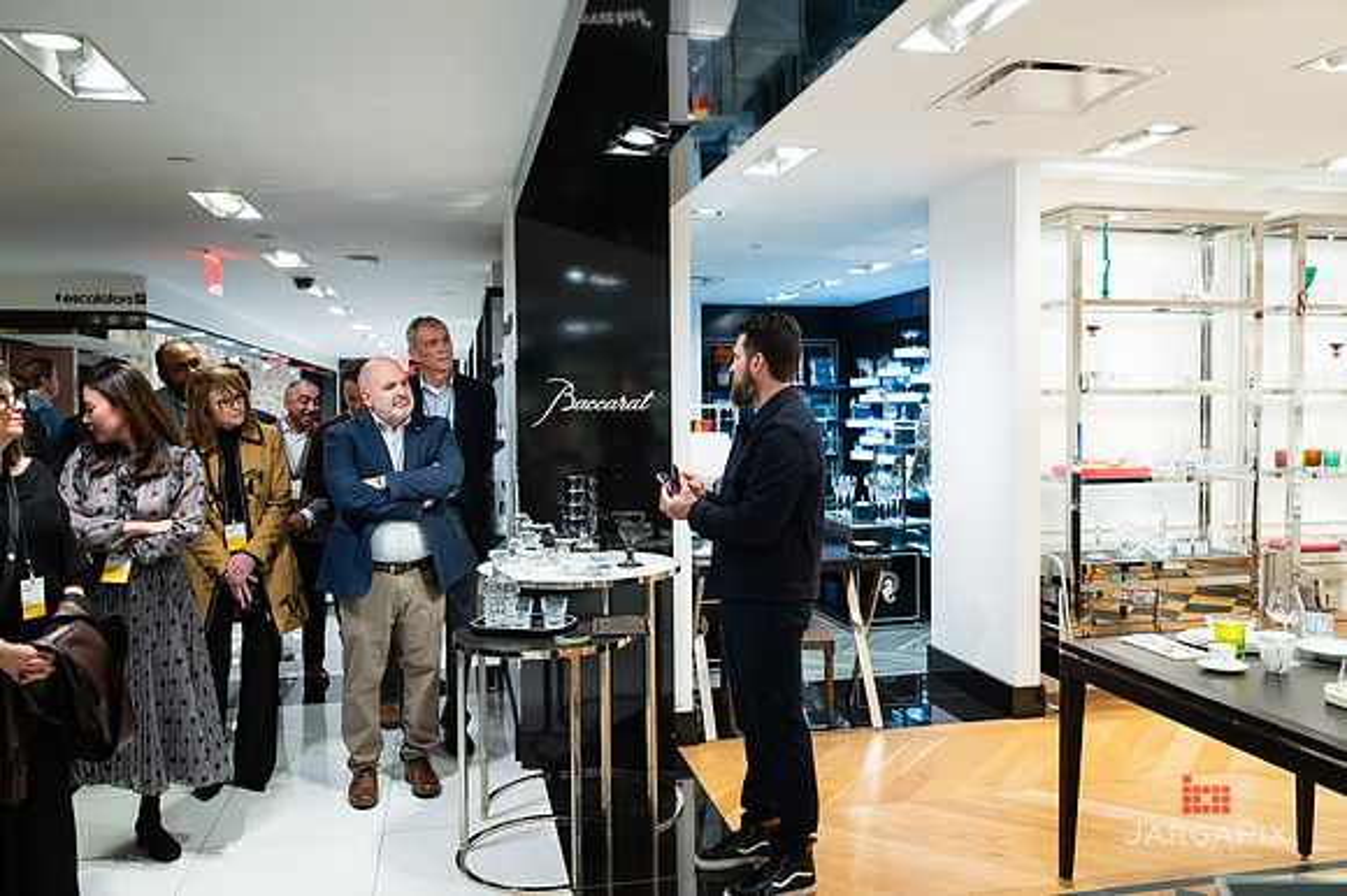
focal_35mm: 29
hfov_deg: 64.0
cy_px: 429
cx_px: 702
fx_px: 1078
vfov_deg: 45.1
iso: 640
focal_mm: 27
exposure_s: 1/160
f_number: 3.2
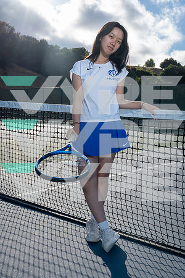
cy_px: 139
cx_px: 92
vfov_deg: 47.4
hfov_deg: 32.6
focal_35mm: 41
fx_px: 316
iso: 100
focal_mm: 41
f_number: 8
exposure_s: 1/250
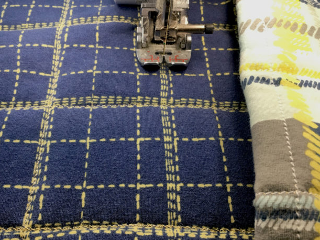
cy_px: 148
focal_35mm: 38
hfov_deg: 48.8
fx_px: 351
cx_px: 138
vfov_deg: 37.5
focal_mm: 4.15
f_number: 2.2
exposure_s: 1/30
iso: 32
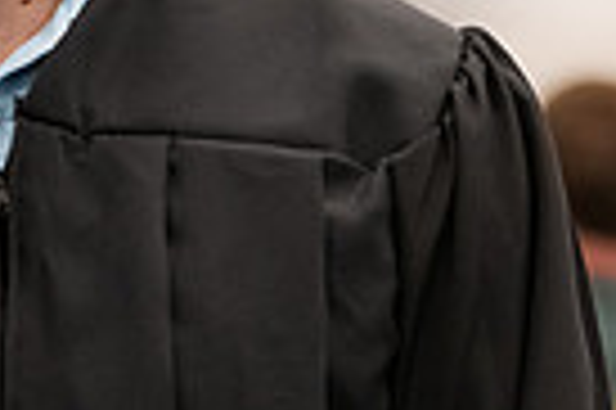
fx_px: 6529
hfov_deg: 5.4
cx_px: 139
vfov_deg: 3.6
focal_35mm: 382
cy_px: 38
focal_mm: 90
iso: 3200
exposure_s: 1/200
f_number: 3.2
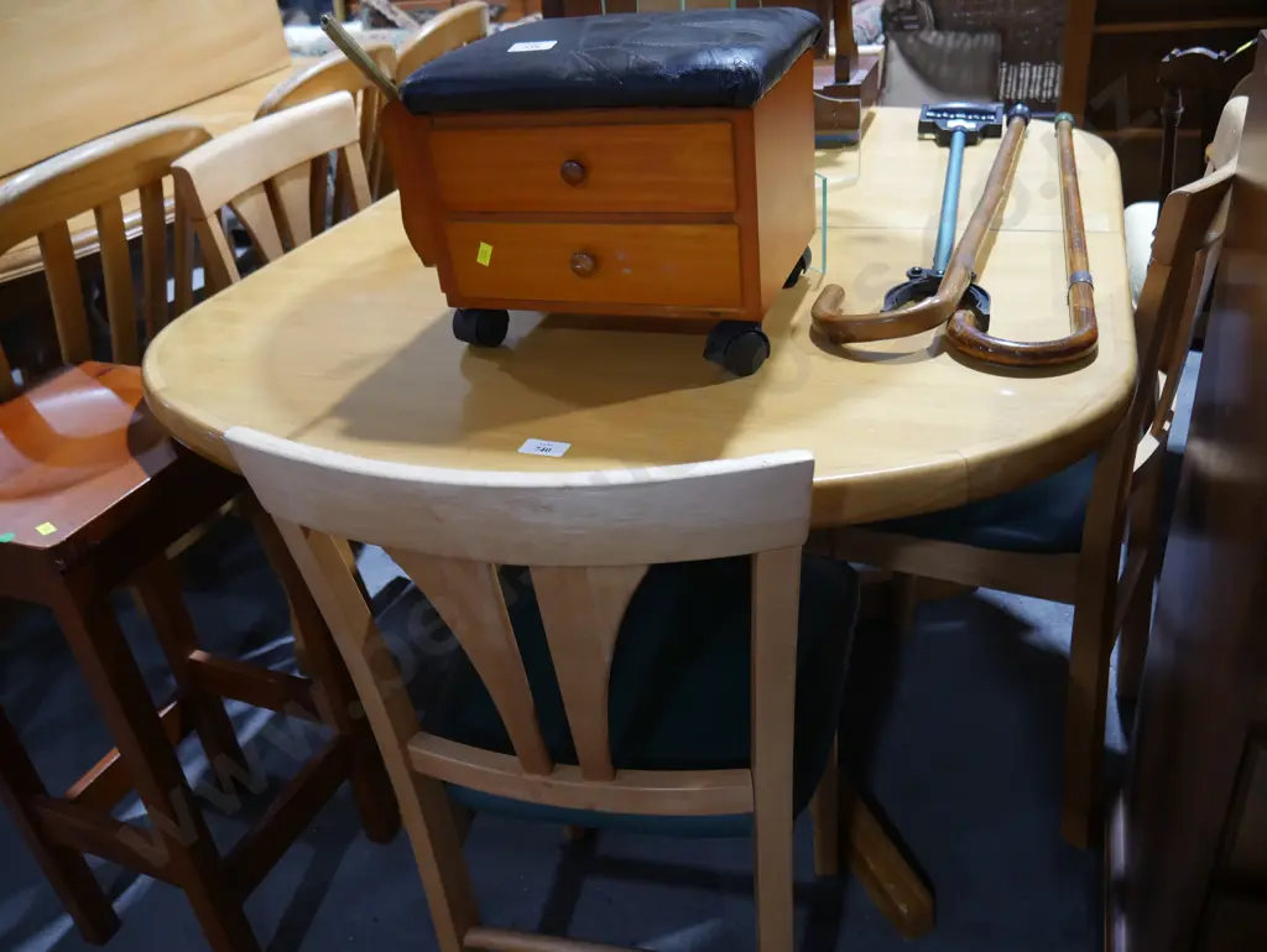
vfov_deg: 49.8
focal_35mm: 28
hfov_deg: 63.4
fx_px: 1025
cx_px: 634
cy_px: 476
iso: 640
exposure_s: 1/60
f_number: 3.5
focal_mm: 14
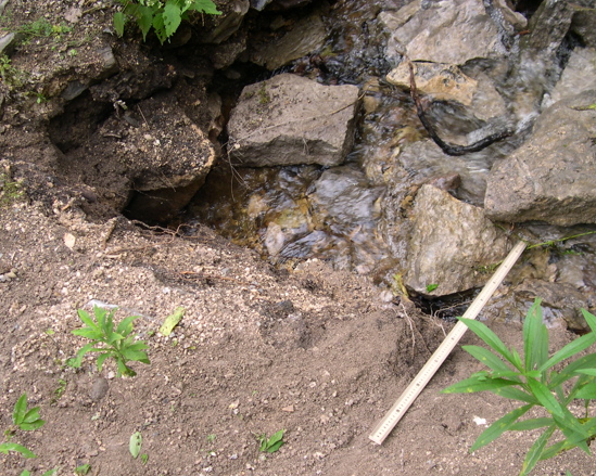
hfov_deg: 41.1
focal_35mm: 45
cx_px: 266
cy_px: 263
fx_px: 794
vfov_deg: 33.4
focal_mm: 8
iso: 100
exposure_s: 1/75
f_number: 2.8
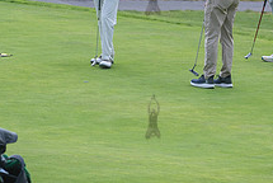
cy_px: -7
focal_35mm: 337
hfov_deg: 6.1
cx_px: 152
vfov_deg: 4.1
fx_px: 2559
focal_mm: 125
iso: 400
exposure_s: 1/500
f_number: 6.3
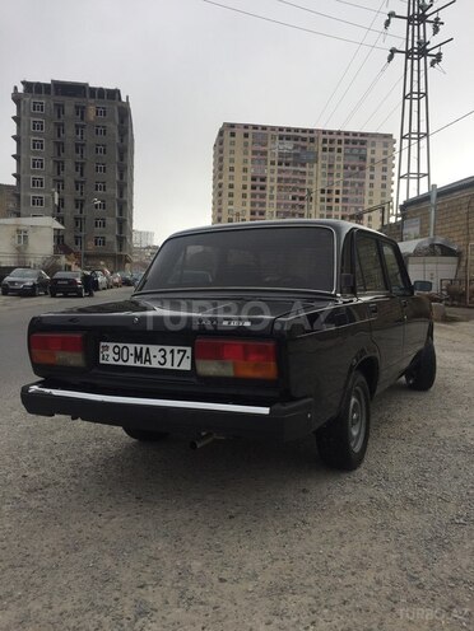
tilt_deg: -0.8
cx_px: 237
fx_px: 529
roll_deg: -0.6
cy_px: 316
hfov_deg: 48.2
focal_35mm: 29
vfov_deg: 61.7
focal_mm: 4.15
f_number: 2.2
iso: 32
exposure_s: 1/860
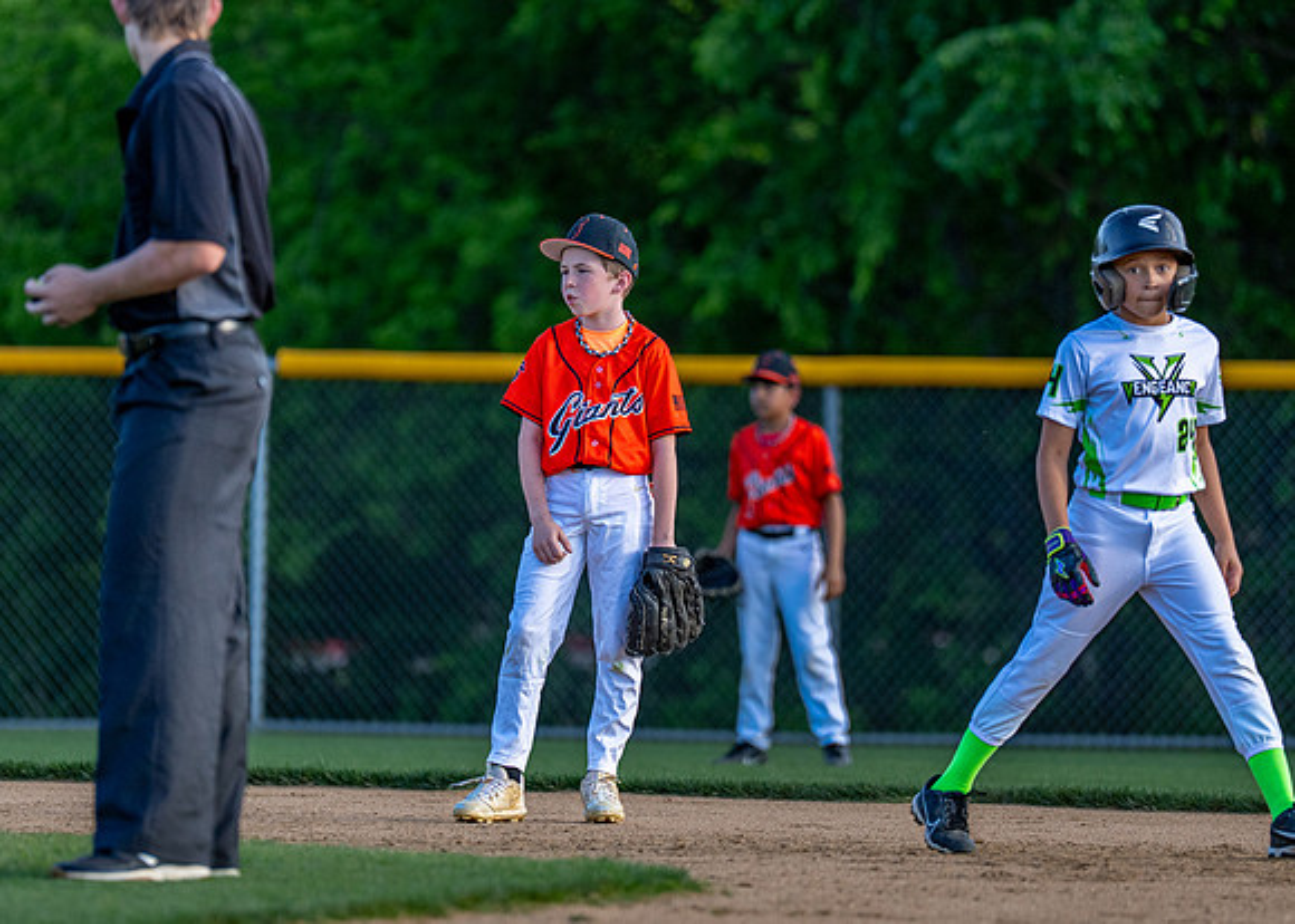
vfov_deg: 3.8
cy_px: 423
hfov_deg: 5.3
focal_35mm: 383
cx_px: 598
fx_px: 14098
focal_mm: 200
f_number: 2.8
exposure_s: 1/1600
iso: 250
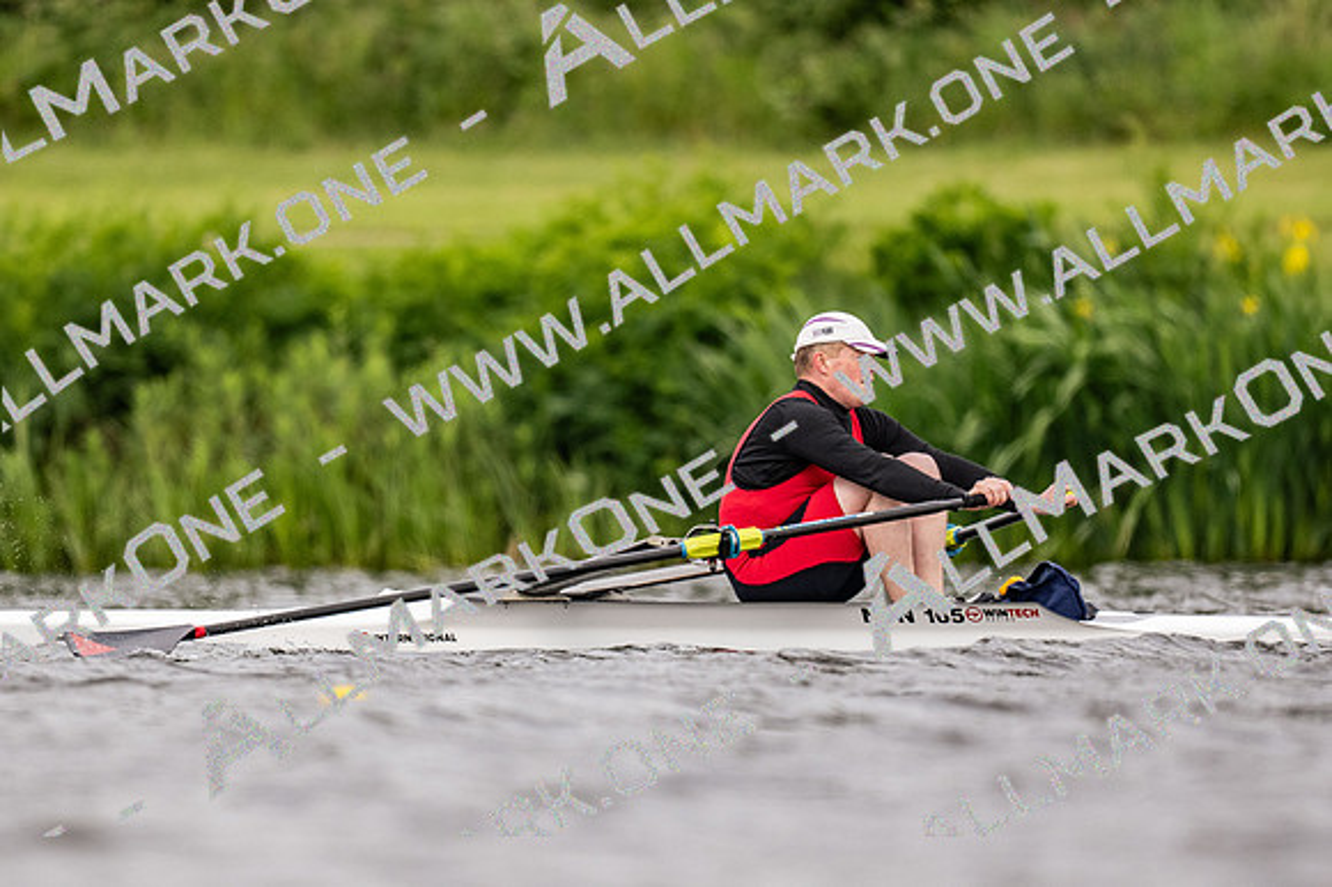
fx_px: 33280
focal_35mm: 900
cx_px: 666
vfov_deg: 1.5
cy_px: 444
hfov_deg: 2.3
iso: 800
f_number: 4
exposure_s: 1/2500
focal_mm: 600
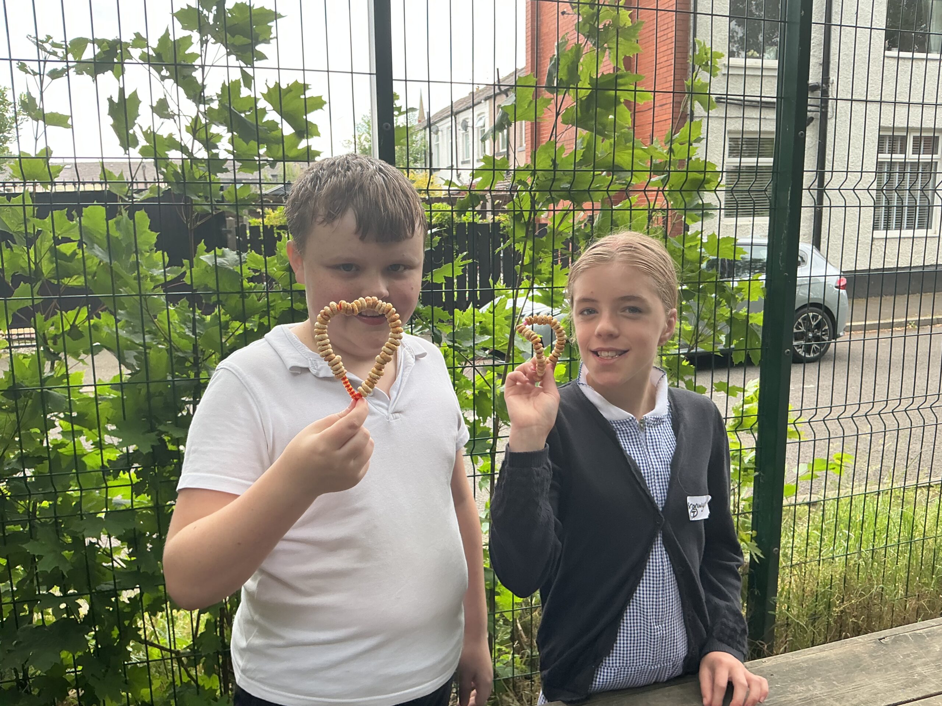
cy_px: 353
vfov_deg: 48.2
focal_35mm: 29
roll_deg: -0.6
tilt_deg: -9.5
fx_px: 789
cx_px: 471
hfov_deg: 61.7
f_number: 1.8
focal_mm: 3
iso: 25
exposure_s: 1/159
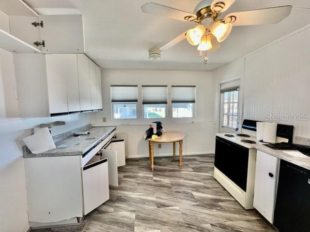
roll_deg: +0.3
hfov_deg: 106.2
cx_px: 155
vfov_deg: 89.9
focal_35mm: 13
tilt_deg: -6.1
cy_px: 116
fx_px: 116
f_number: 1.8
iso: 125
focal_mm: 1.57
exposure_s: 1/122
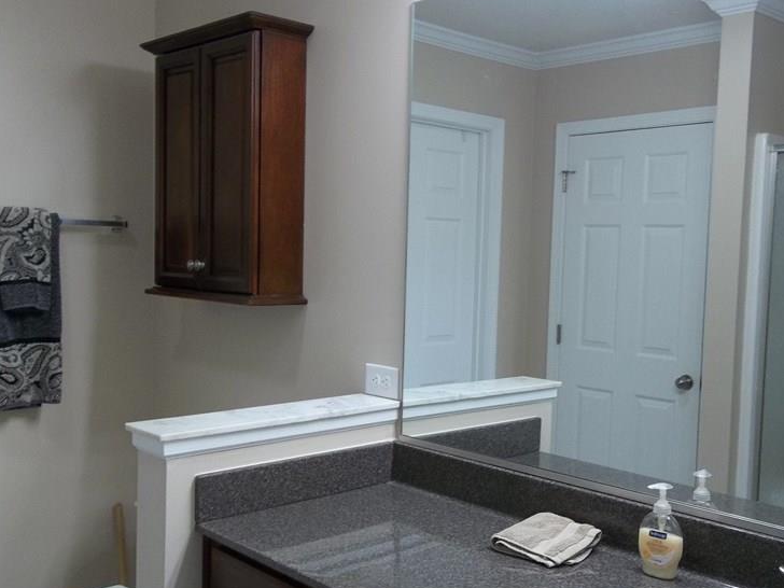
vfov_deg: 37.7
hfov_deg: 48.8
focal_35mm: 38
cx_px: 446
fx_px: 861
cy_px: 310
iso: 160
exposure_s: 1/30
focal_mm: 4.9
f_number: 3.5
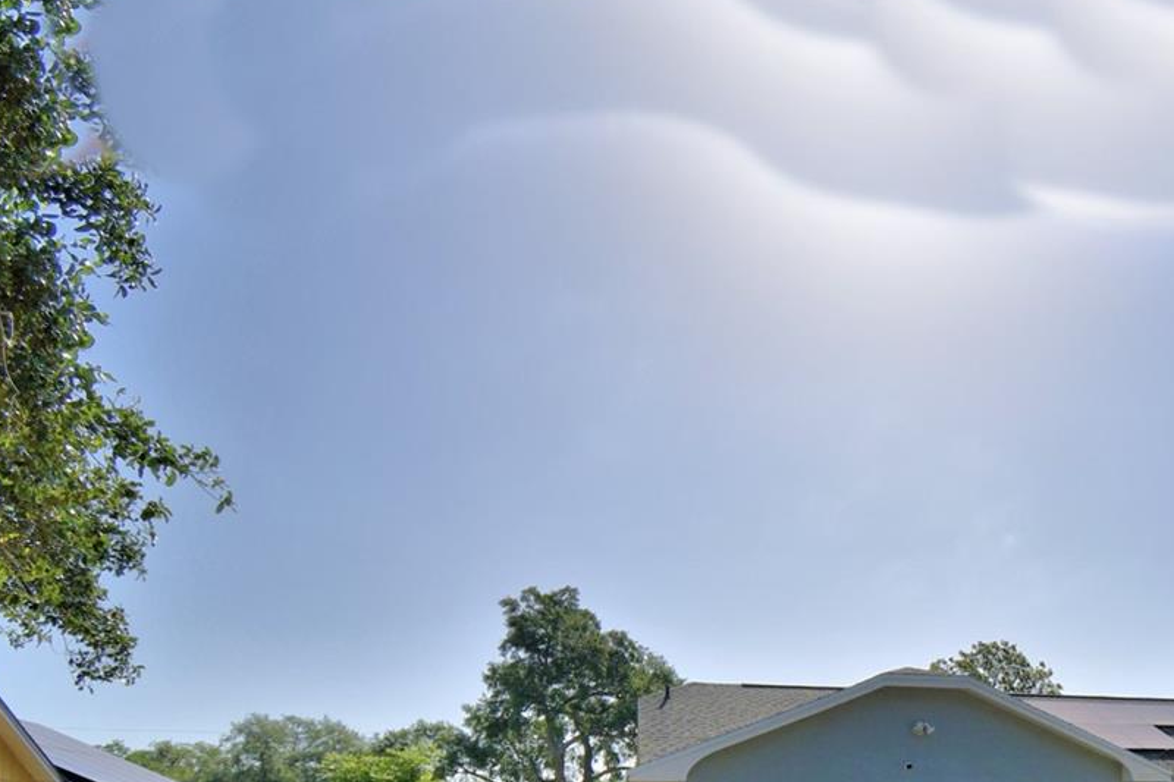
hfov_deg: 53.8
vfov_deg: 39.0
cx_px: 1064
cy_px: 766
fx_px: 978
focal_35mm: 30
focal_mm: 10
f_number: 4.5
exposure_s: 1/2000
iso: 100
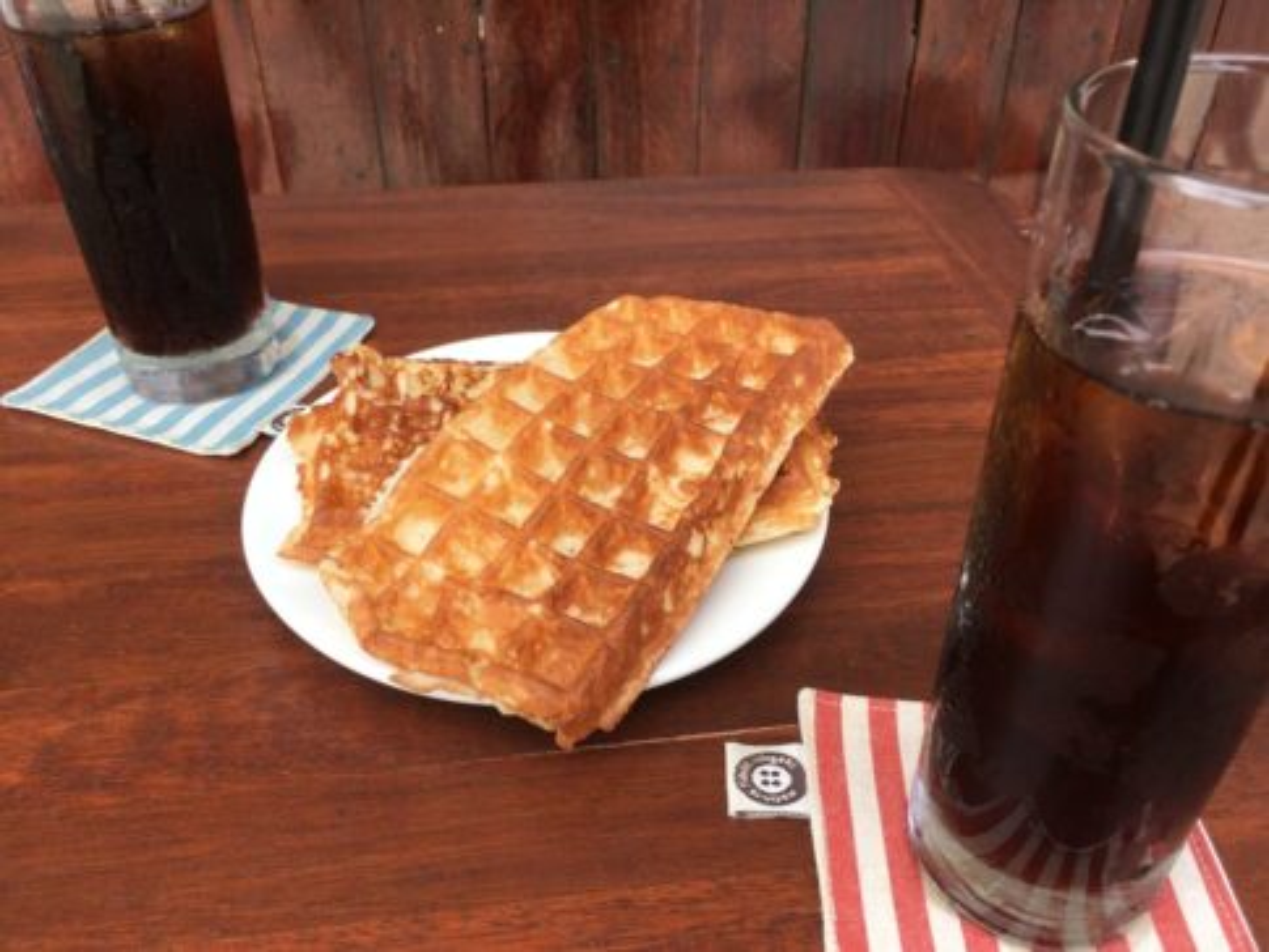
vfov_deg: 48.2
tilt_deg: -36.9
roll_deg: -0.4
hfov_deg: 61.6
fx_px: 1063
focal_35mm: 29
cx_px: 634
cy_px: 476
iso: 25
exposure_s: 1/323
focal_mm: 4.15
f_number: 2.2
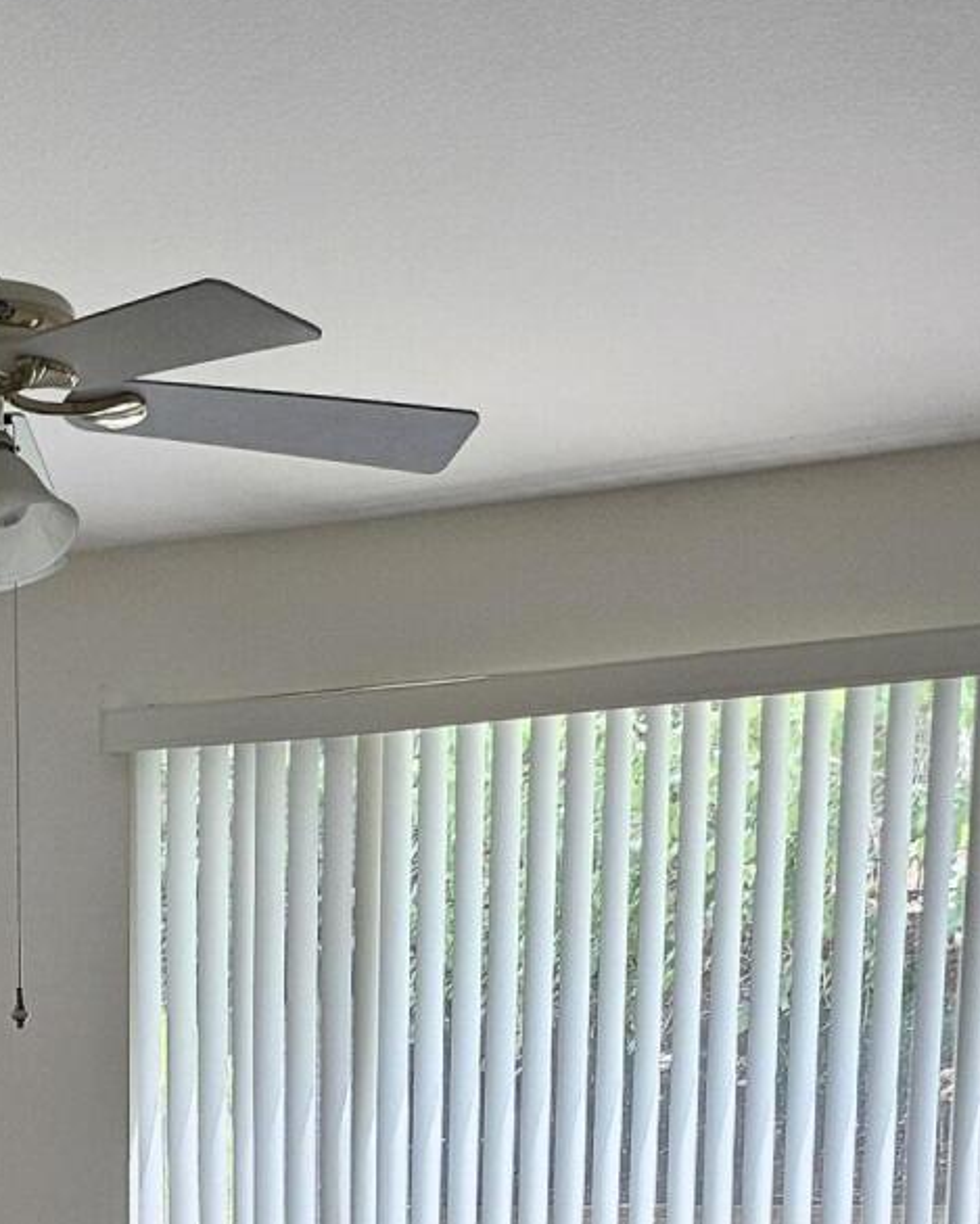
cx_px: 50
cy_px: 1690
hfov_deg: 18.8
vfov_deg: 21.1
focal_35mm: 80
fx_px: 2900
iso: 100
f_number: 1.8
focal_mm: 5
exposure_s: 1/120
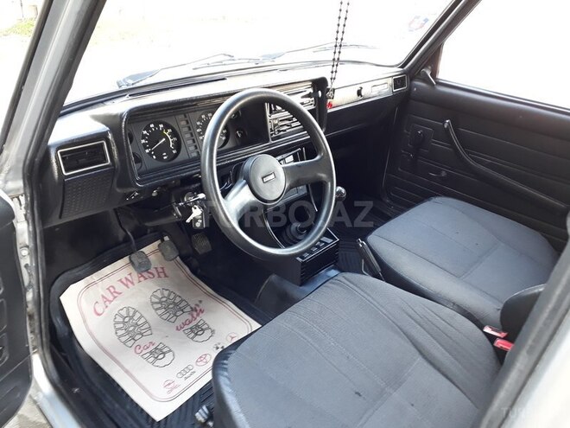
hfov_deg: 65.3
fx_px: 445
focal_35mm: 27
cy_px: 214
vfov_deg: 51.4
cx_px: 285
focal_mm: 3.6
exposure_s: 1/33
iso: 100
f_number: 1.9
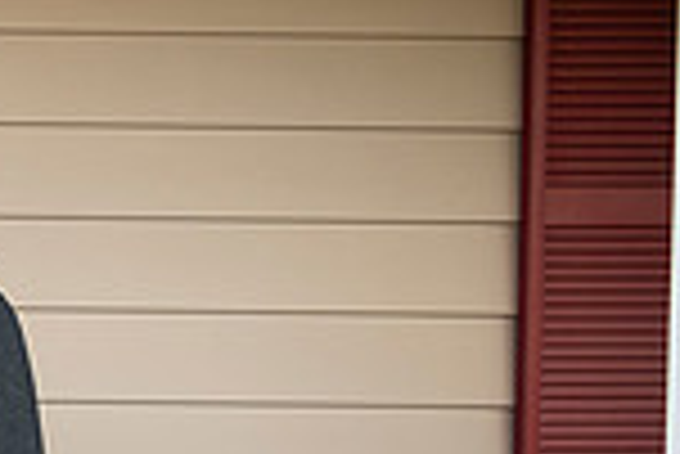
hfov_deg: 17.3
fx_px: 1739
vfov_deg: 14.6
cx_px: -599
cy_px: 465
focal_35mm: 92
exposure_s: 1/160
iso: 400
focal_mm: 24
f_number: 4
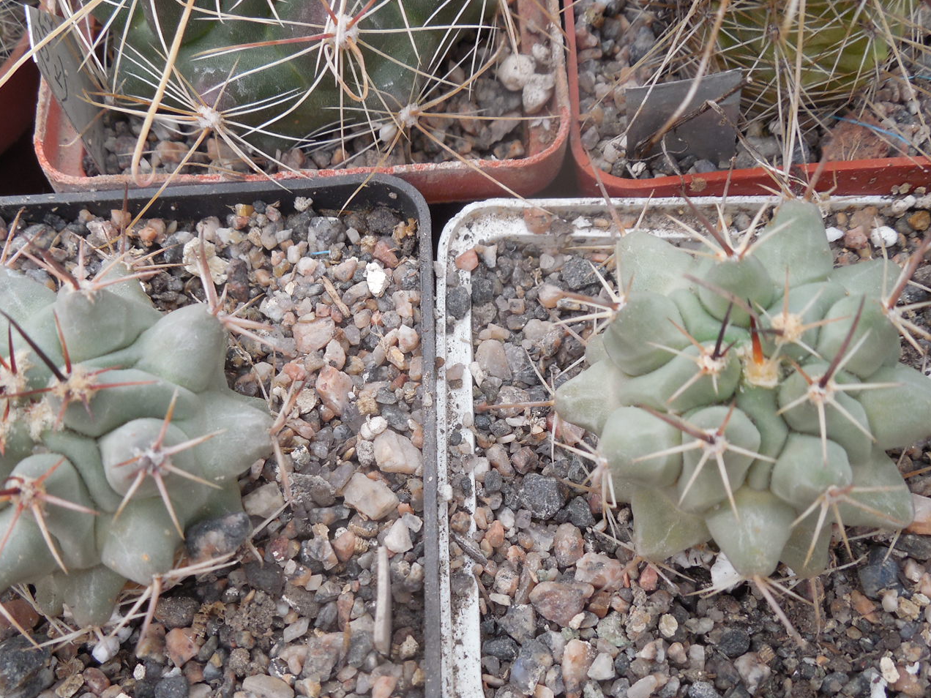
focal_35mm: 39
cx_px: 405
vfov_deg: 36.8
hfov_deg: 47.7
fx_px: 1049
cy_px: 391
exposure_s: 1/60
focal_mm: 5.6
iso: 125
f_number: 3.6
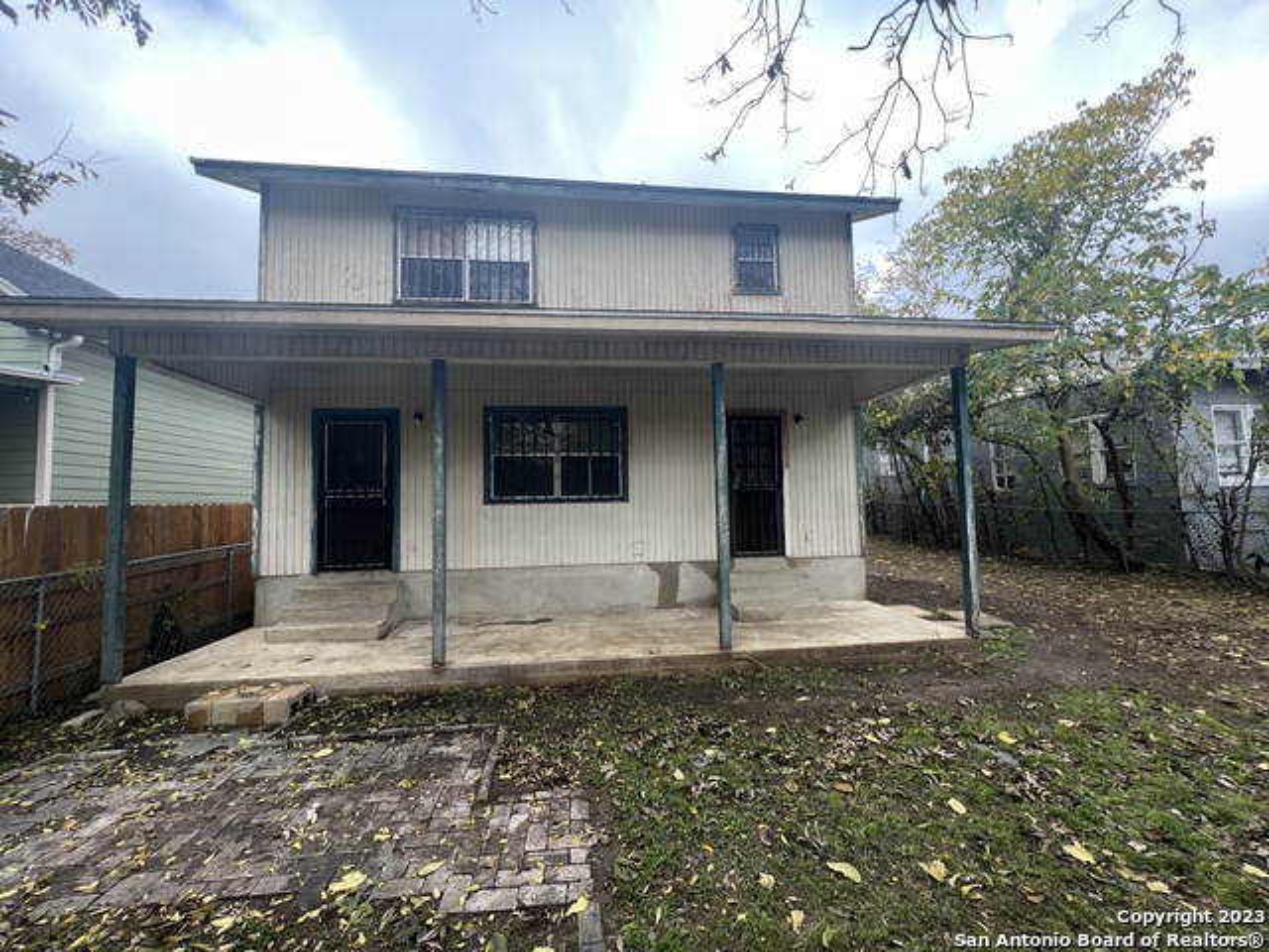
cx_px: 634
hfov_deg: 106.2
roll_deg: +1.3
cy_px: 476
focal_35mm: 13
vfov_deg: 89.9
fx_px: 477
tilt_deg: +3.7
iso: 32
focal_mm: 1.57
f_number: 1.8
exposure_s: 1/208
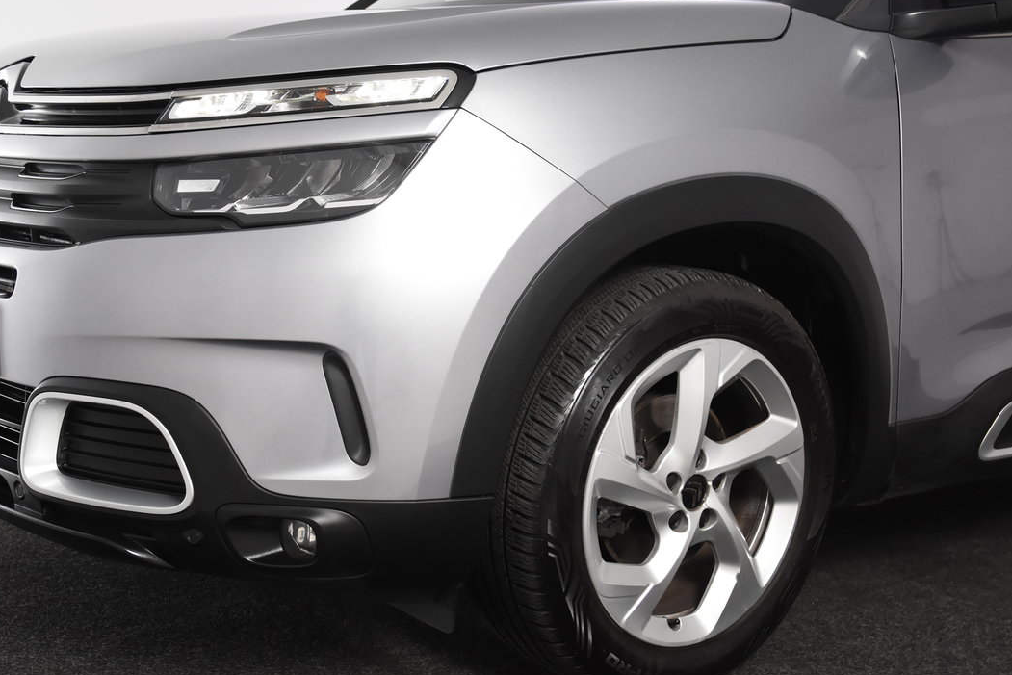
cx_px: 418
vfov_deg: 23.9
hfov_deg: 35.2
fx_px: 1591
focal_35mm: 57
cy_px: 367
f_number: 4.5
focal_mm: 31
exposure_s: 1/100
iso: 1600
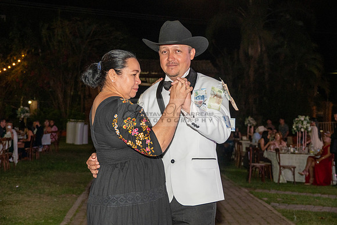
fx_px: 515
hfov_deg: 36.2
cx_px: 168
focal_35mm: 55
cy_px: 112
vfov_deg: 24.6
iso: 2000
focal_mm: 55
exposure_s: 1/200
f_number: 5.6
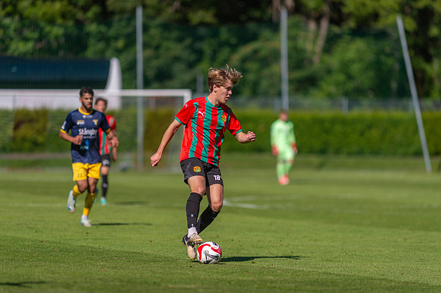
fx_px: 3673
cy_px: 146
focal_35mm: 300
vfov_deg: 4.6
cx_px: 220
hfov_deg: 6.9
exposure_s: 1/2000
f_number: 3.2
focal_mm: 300
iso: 100
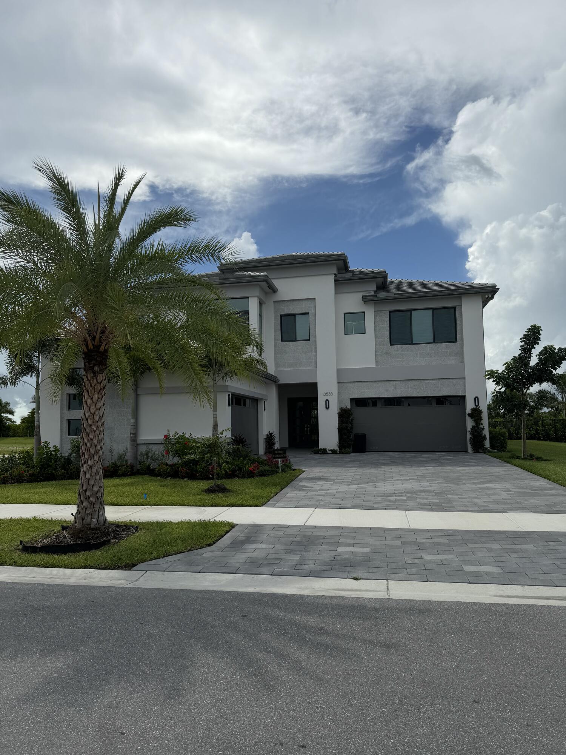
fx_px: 523
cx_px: 283
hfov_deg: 56.8
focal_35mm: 24
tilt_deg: +5.5
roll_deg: +0.6
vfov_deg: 71.6
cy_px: 378
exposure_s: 1/8130
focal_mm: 6.76
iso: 80
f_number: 1.78
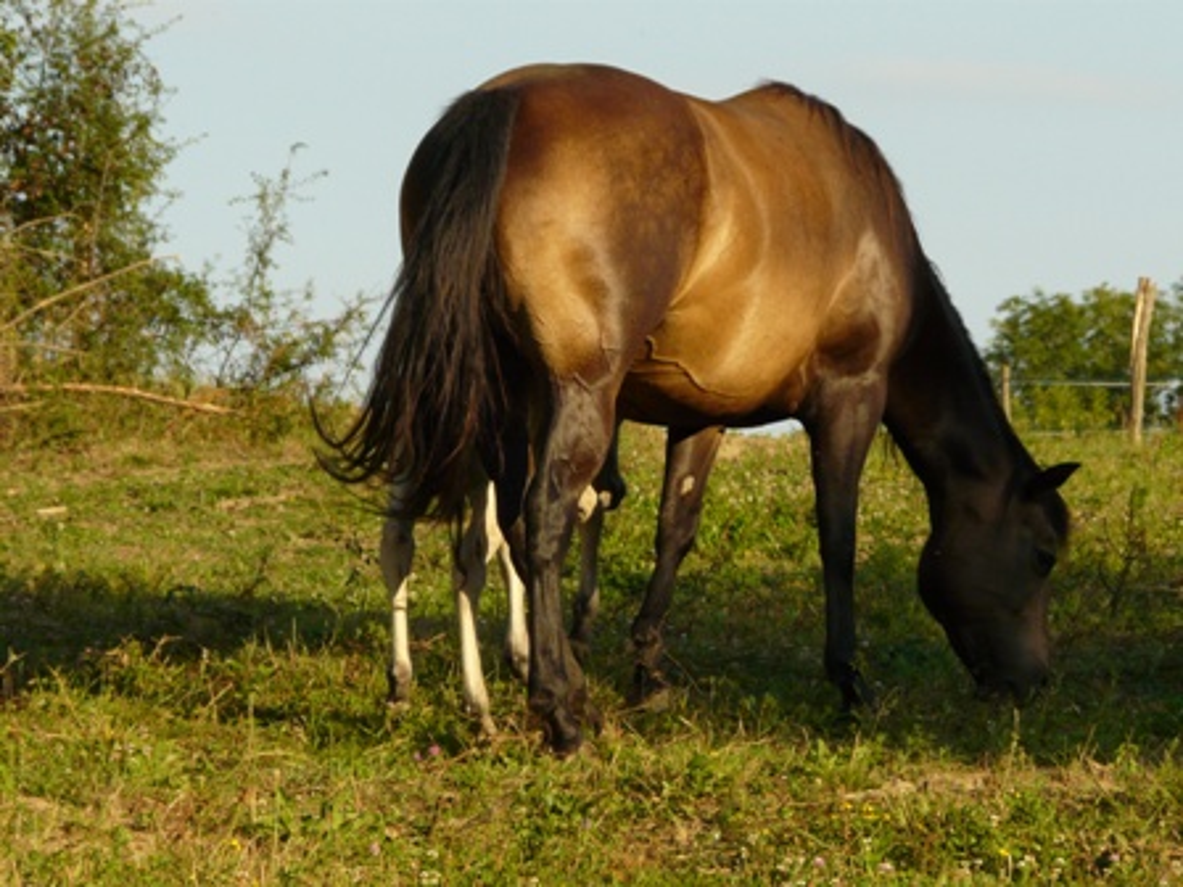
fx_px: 6357
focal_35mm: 186
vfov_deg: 8.0
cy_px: 444
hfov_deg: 10.6
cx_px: 592
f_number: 5.6
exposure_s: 1/500
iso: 200
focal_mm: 30.6
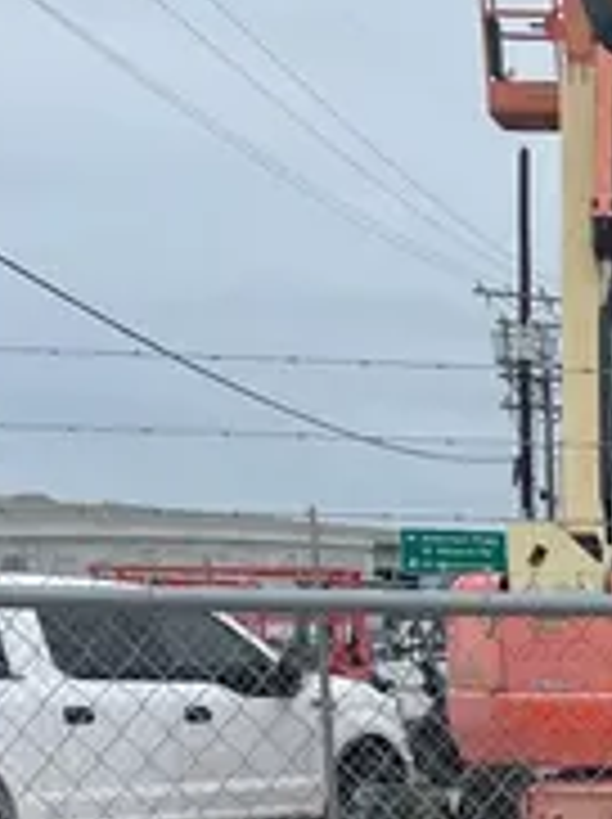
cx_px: 1170
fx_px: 2481
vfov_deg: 17.0
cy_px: 1213
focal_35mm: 105
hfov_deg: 12.6
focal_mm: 4.2
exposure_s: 1/1575
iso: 50
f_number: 1.6
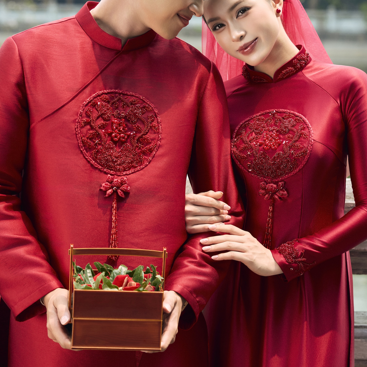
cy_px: 161
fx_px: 1307
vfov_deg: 16.0
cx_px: 184
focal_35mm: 109
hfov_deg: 16.0
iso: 250
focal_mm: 85
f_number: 4.5
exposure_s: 1/400
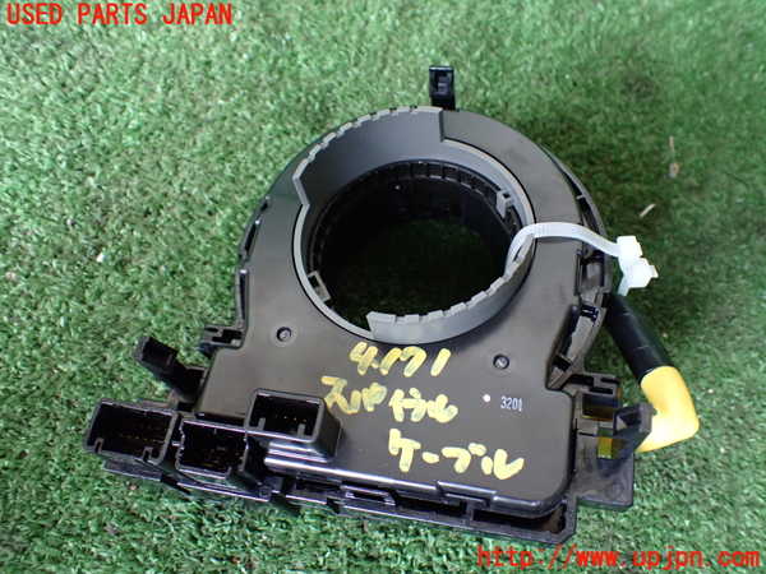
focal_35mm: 30
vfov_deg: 46.8
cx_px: 383
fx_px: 664
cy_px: 287
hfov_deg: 60.0
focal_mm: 5.4
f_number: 2.3
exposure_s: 1/100
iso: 800
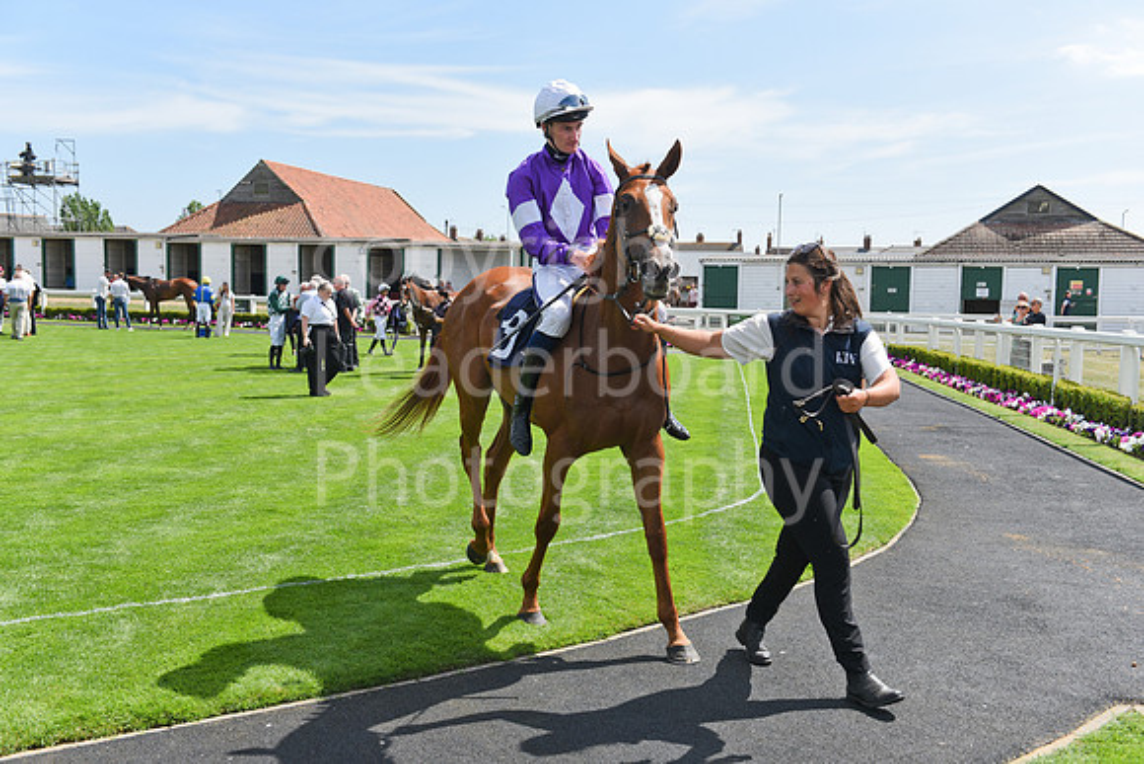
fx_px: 1144
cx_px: 572
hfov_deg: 53.1
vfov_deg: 36.9
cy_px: 382
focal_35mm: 36
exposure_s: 1/1600
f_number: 5.6
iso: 400
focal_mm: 36
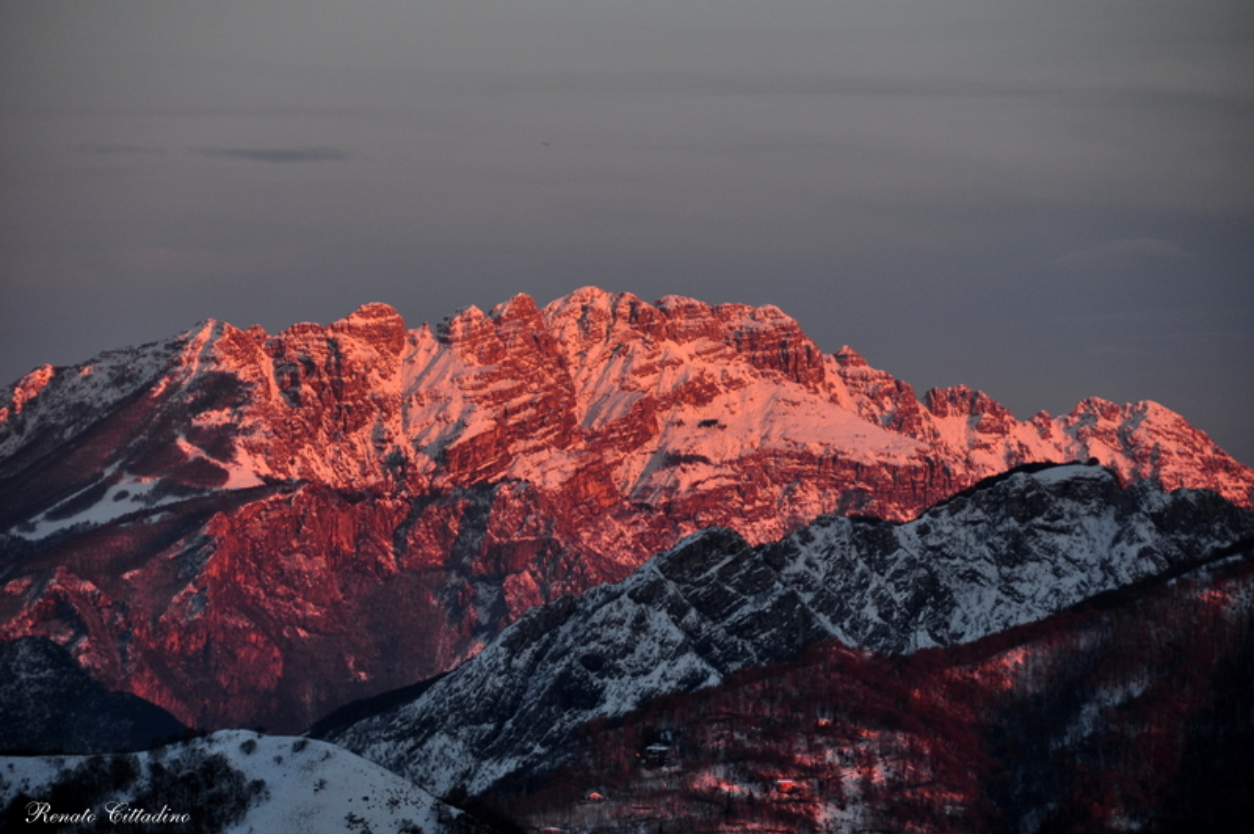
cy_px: 417
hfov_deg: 9.2
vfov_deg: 6.1
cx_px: 627
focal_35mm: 225
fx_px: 7831
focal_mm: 150
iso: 200
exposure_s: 1/80
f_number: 5.6
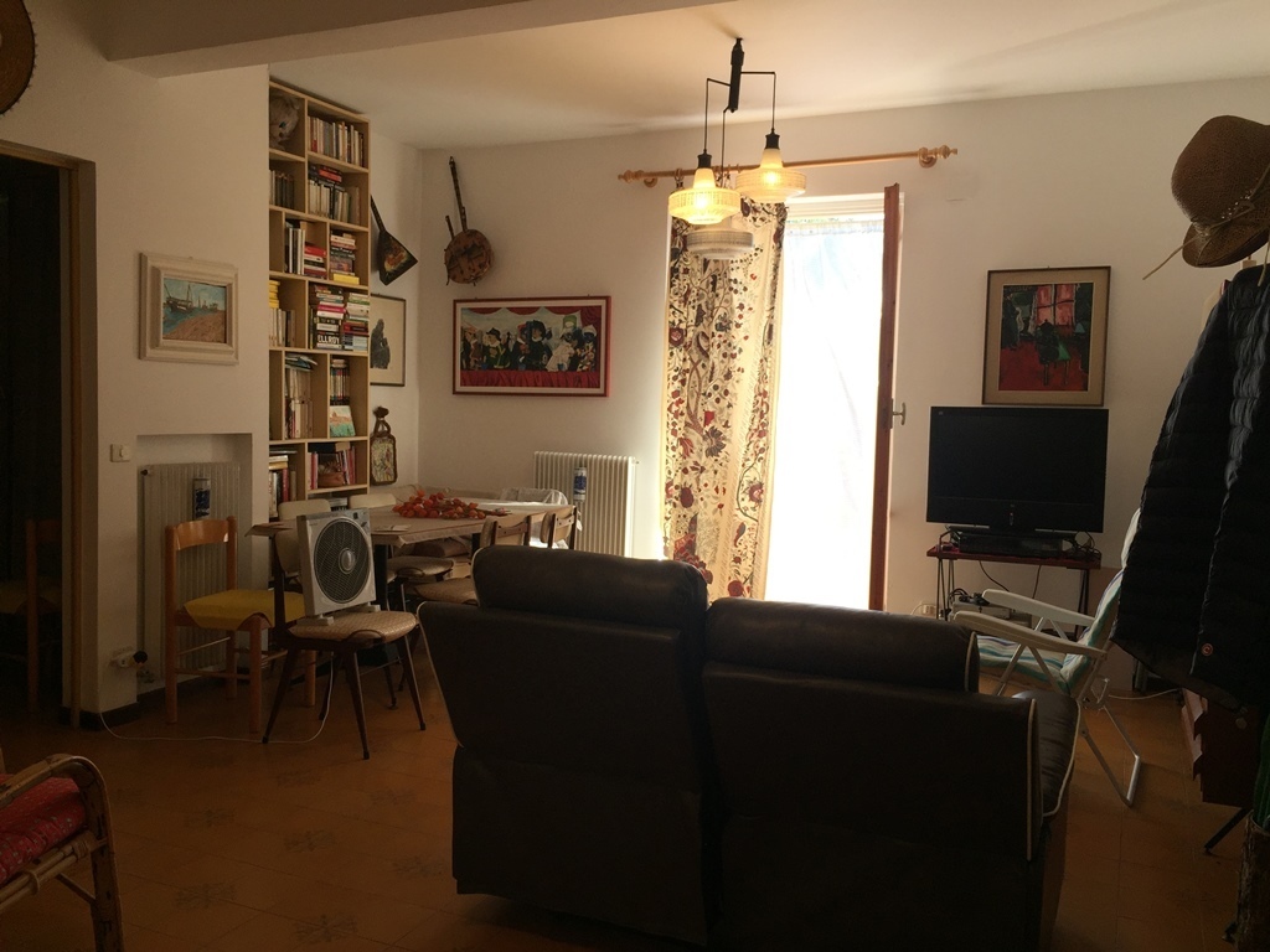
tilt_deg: -4.1
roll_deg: -1.7
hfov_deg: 61.7
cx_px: 635
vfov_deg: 48.2
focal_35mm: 29
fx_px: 1064
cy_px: 476
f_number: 2.2
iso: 32
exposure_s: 1/114
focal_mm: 4.15
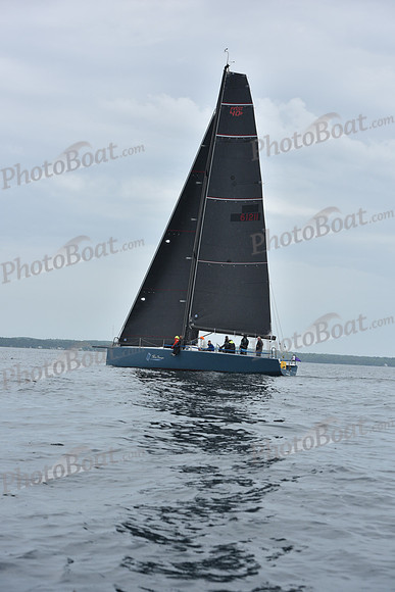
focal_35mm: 70
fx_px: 1151
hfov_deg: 19.5
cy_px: 296
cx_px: 198
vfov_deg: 28.8
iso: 250
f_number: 6.3
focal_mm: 70
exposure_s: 1/800
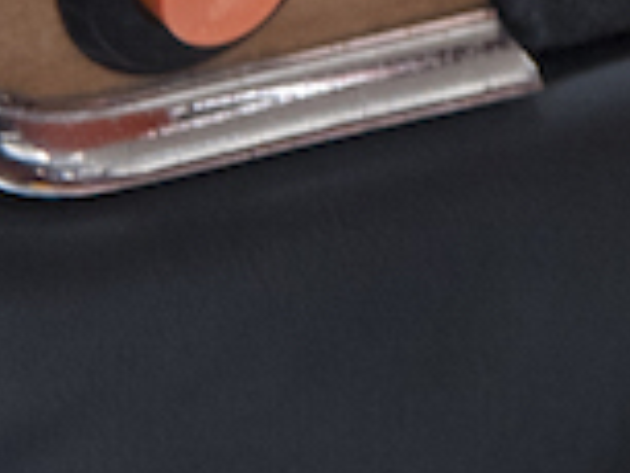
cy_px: -786
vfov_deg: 2.9
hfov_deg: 3.8
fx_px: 9089
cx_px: 2388
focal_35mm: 499
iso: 3200
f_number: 5.6
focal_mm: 62
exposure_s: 1/40
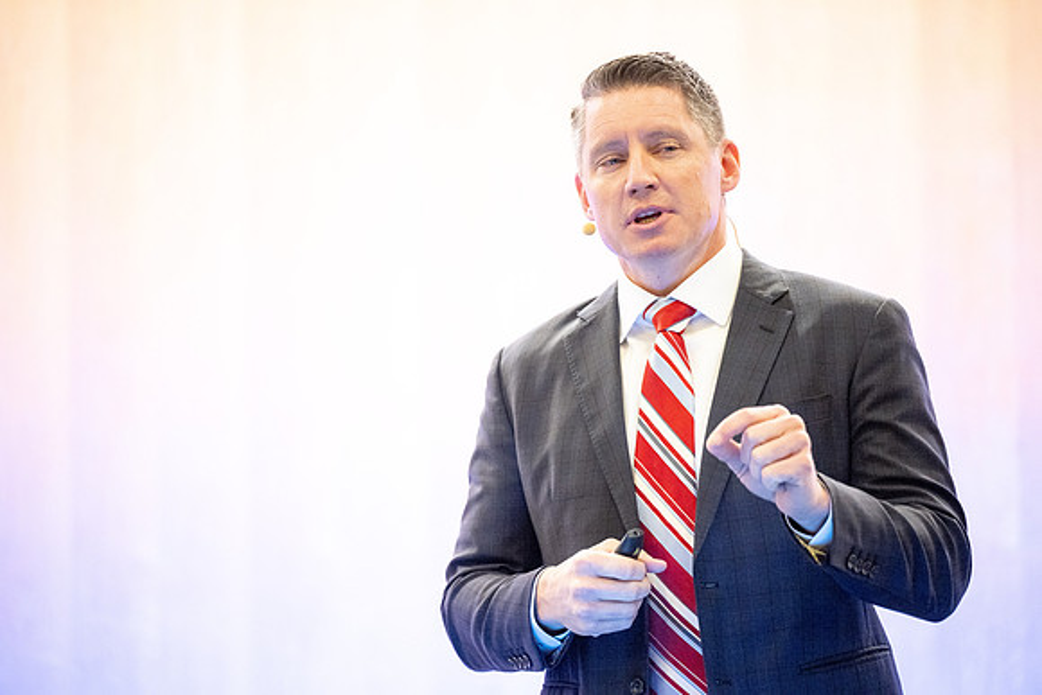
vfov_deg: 6.9
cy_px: 348
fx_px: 5790
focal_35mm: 200
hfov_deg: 10.3
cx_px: 521
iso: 8000
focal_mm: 200
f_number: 2.8
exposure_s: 1/500
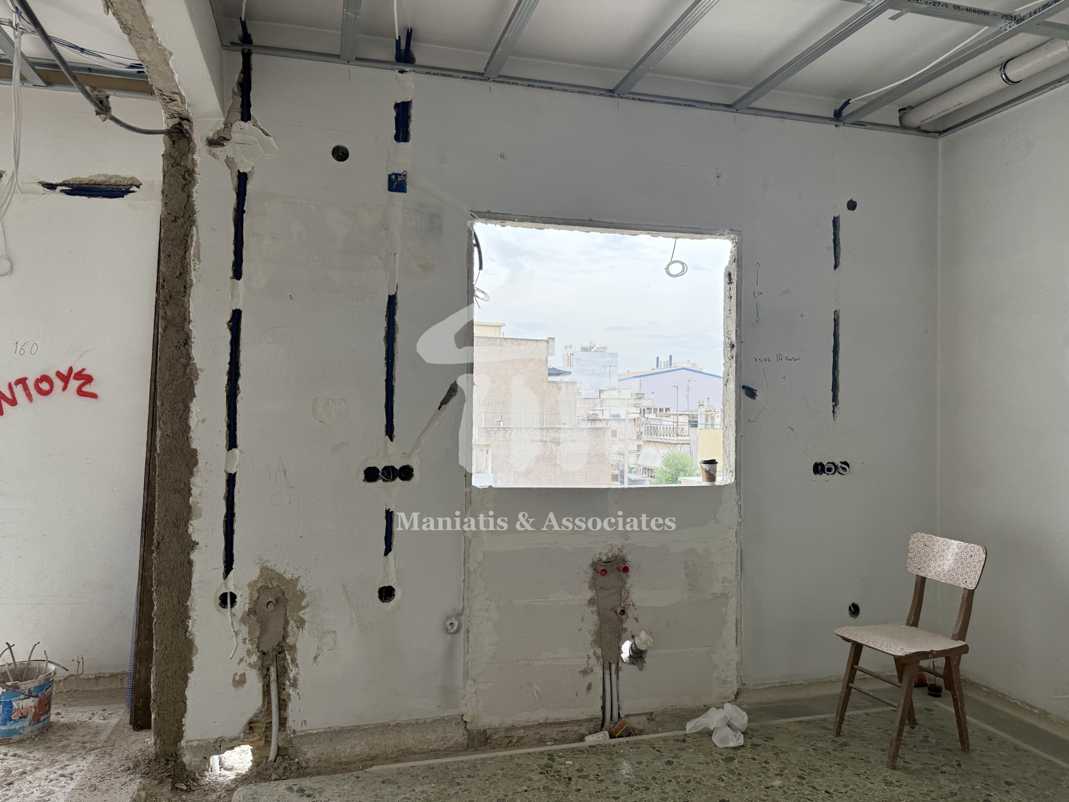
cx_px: 534
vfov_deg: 56.8
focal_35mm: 24
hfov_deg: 71.6
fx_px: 741
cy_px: 401
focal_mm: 6.76
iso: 100
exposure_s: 1/332
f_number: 1.78
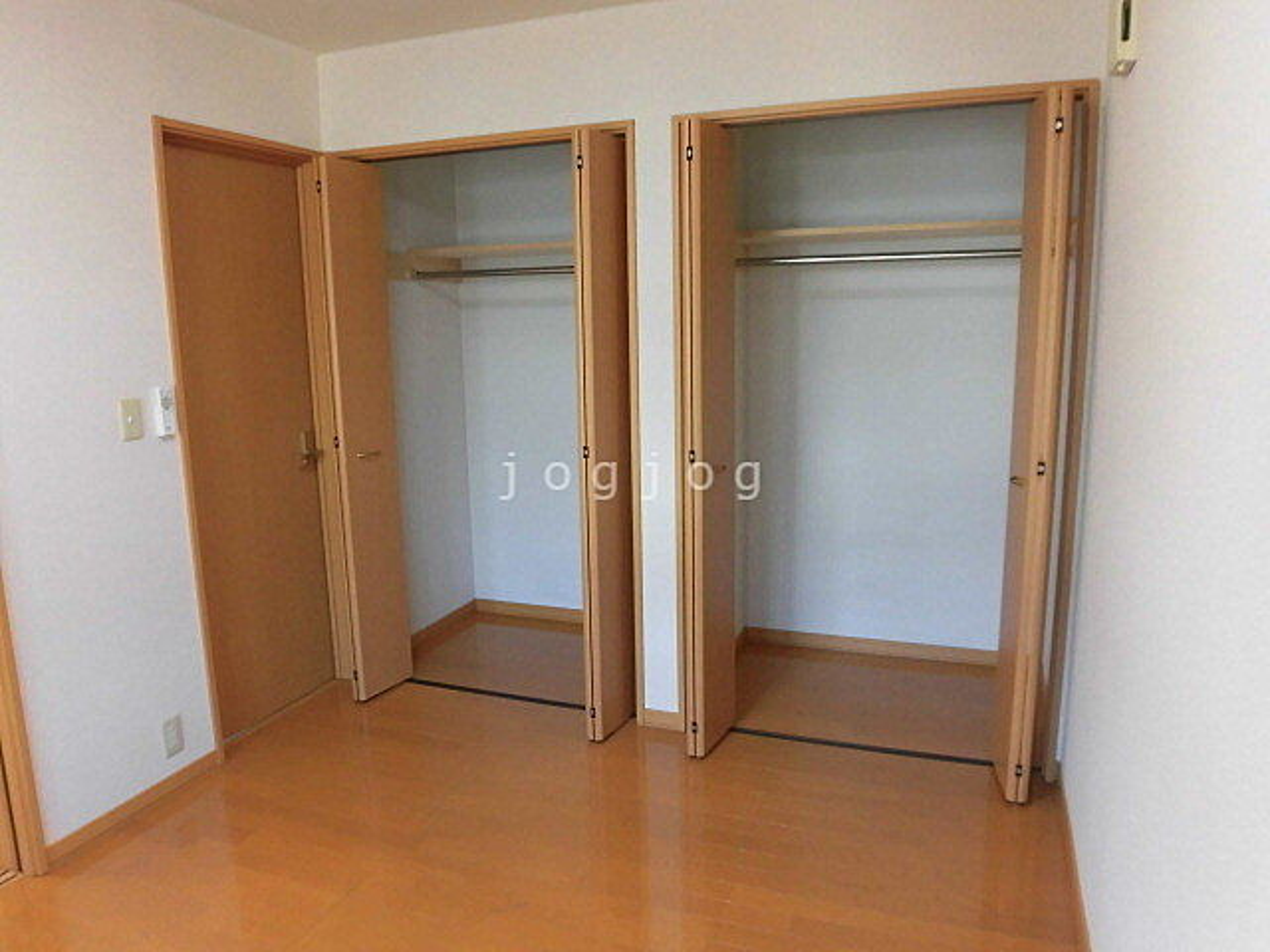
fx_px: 881
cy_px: 476
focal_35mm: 24
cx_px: 635
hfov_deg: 71.6
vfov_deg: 56.8
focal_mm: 4.3
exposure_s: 1/50
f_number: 3.1
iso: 250
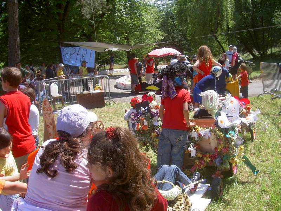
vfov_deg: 36.8
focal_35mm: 39
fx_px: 317
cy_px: 106
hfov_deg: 47.9
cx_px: 140
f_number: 4.7
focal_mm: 8
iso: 100
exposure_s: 1/250
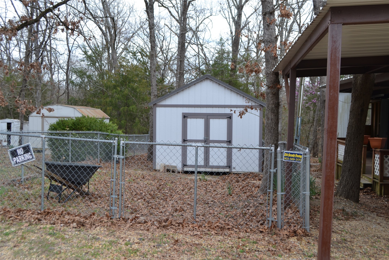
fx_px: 389
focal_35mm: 36
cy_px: 130
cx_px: 194
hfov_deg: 53.1
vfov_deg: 36.9
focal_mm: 24
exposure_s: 1/160
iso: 100
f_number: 6.3
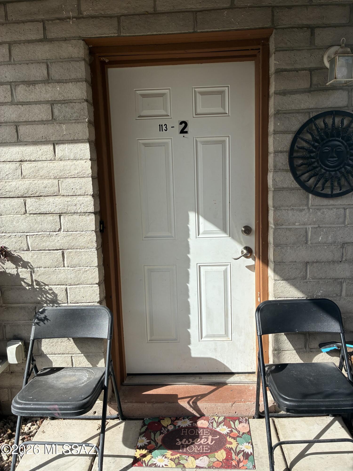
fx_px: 354
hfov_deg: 53.1
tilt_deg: -7.9
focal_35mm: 26
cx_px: 176
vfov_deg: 67.3
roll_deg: +2.5
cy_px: 236
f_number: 1.64
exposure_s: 1/1068
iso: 20
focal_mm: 4.2
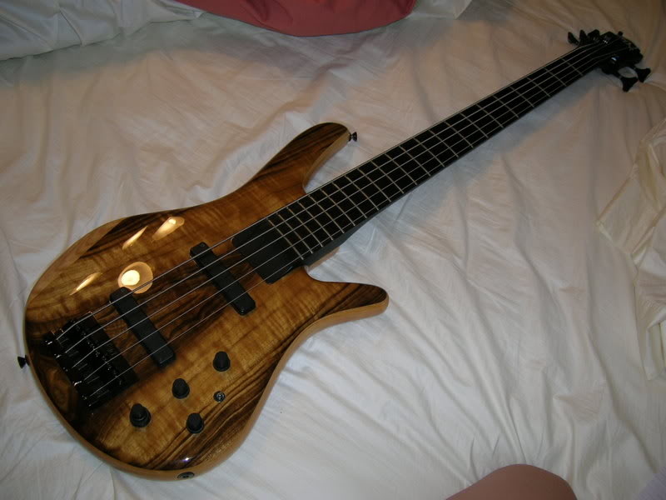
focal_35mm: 34
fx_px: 654
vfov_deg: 41.8
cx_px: 333
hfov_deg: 54.0
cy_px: 250
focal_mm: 5.7
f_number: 2.9
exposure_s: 1/60.1
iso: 50
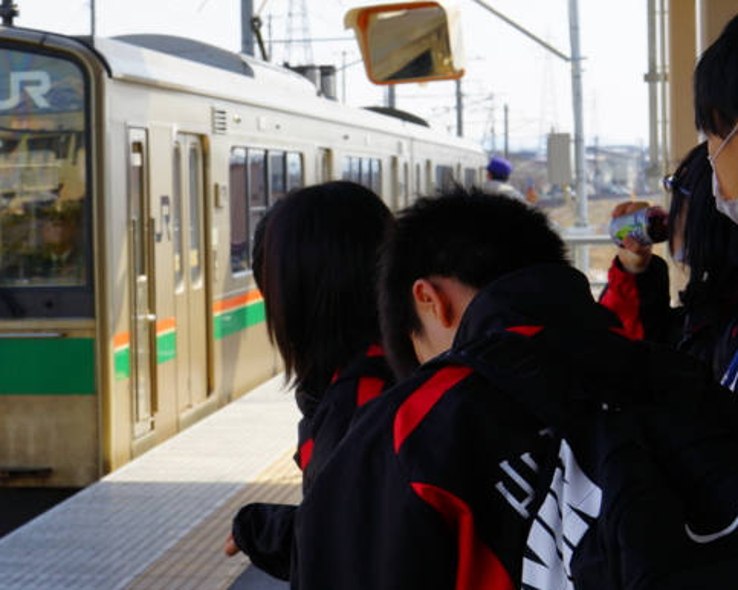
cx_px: 156
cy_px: 198
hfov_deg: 19.4
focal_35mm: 98
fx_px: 2140
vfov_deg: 15.7
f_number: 8
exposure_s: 1/200
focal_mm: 42
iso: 100
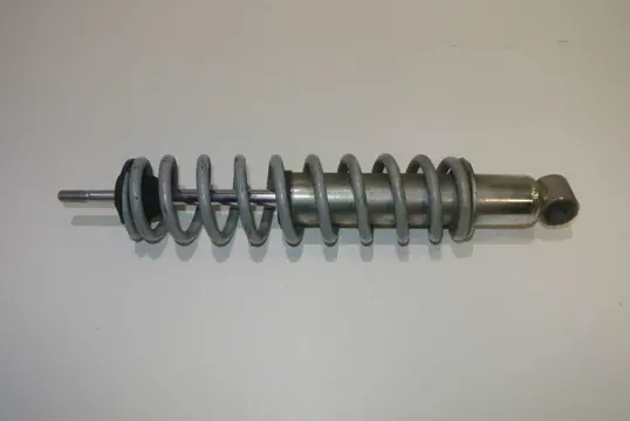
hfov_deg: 60.2
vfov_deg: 42.4
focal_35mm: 31
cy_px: 210
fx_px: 543
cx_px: 315
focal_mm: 11.8
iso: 200
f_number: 4.5
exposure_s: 1/60
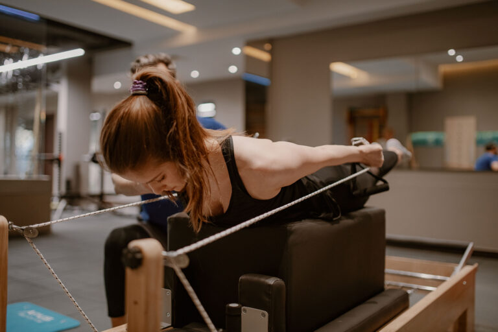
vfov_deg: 37.5
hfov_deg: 53.9
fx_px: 489
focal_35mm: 35
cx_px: 249
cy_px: 166
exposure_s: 1/160
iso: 400
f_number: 1.6
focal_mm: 35
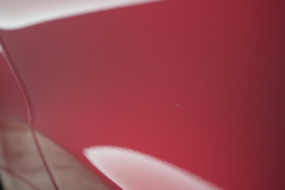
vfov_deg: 46.4
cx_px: 142
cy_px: 95
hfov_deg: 65.5
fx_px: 222
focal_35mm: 28
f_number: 4.5
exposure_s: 1/100
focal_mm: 28
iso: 5000
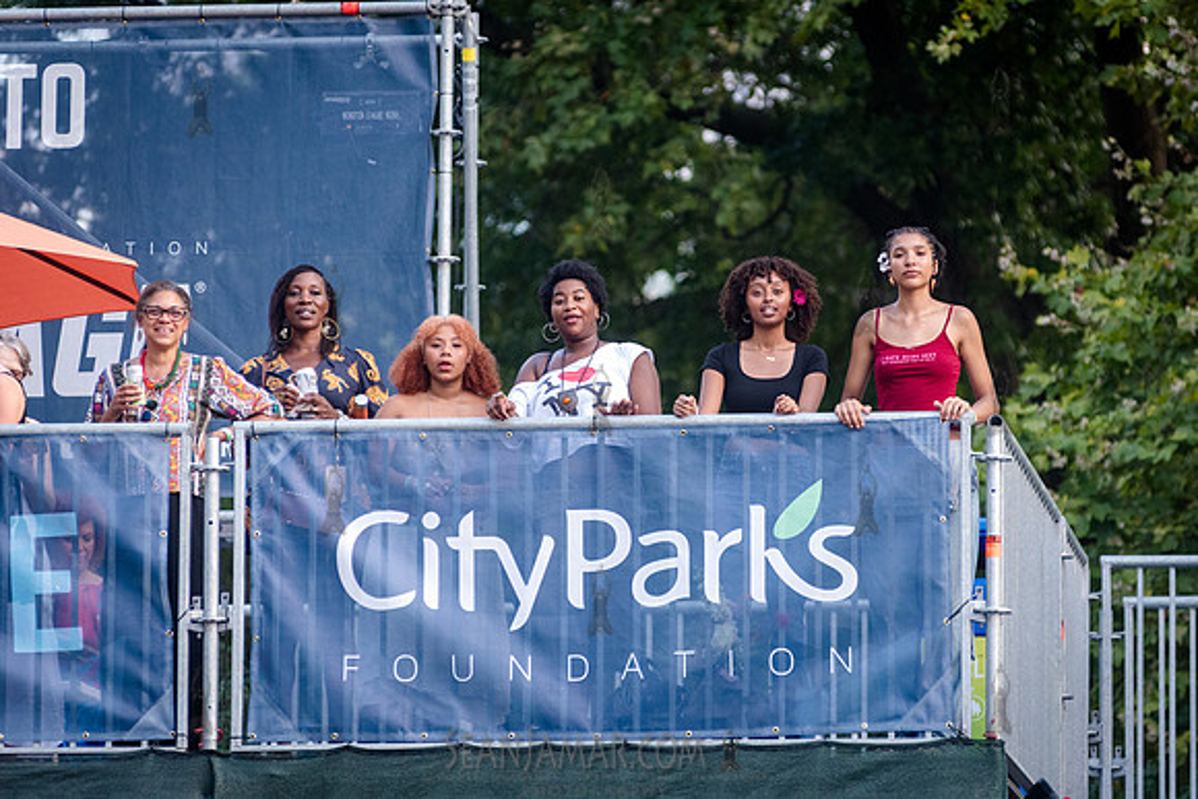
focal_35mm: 253
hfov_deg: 8.1
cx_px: 730
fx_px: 8413
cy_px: 339
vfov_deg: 5.4
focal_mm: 200
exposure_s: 1/1000
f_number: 4
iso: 2000
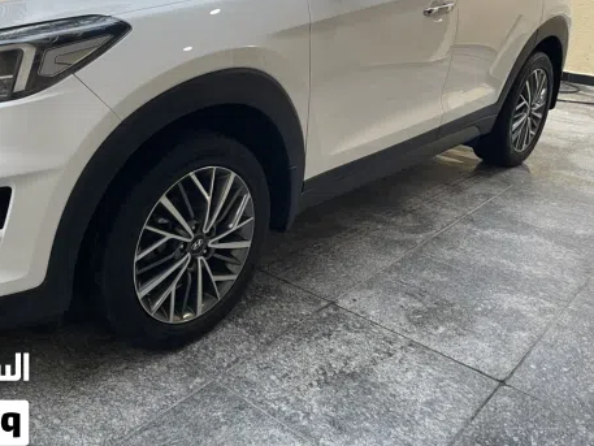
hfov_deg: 52.1
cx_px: 225
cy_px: 165
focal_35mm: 35
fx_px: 601
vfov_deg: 40.4
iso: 100
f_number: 1.6
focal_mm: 5.1
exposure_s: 1/51
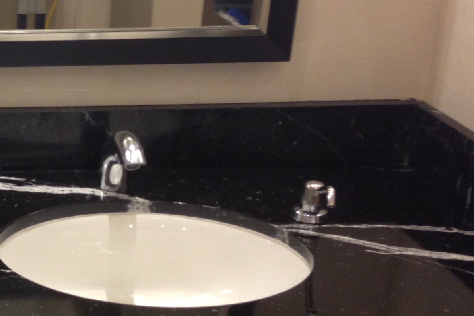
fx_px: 1238
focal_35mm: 94
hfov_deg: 19.8
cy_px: 231
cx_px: -154
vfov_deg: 14.5
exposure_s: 1/20
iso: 50
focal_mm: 4.13
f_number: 2.4
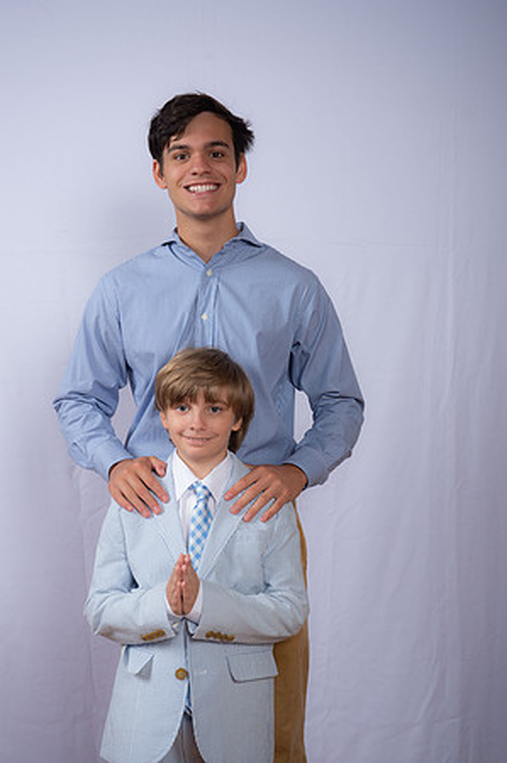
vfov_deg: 32.4
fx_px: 1313
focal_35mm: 62
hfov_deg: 21.9
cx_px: 254
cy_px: 382
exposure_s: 1/160
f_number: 8
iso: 250
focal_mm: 62
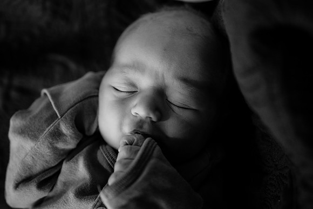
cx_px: 156
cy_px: 104
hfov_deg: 41.1
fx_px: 417
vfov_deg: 28.0
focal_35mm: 48
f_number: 1.8
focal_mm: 32
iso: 800
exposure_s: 1/320
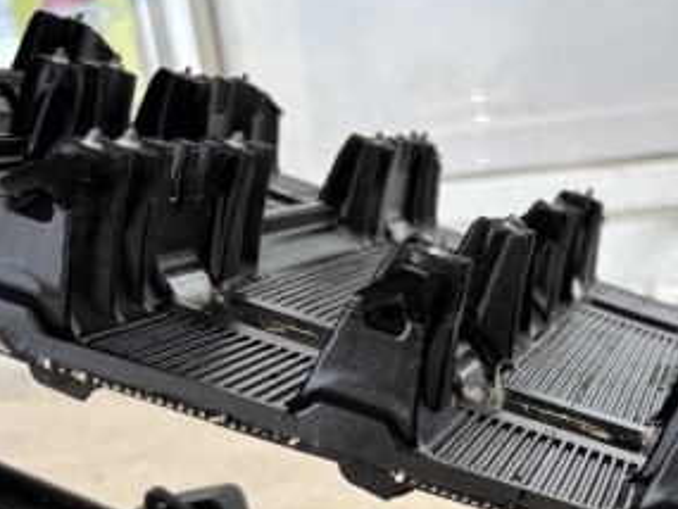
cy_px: 587
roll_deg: +6.3
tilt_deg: -16.9
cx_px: 718
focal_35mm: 73
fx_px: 1430
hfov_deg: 25.0
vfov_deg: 19.2
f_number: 1.6
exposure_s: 1/428
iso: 50
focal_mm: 5.96
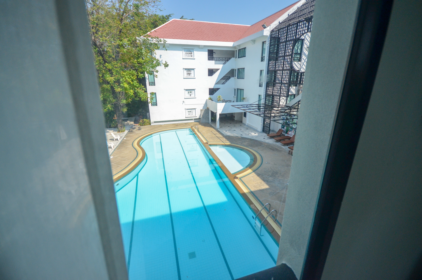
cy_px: 140
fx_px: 175
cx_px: 211
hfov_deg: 100.5
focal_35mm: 15
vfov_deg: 77.1
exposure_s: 1/3200
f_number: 4
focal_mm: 10
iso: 800
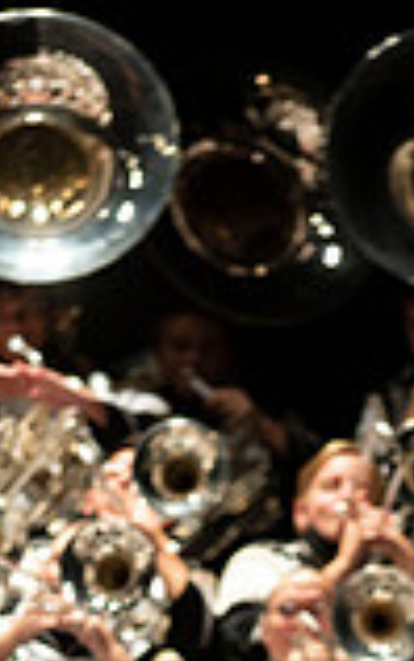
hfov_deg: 1.5
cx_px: 362
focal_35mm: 872
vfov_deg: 2.4
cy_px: 937
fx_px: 15713
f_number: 2.8
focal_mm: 300
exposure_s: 1/500
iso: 3200
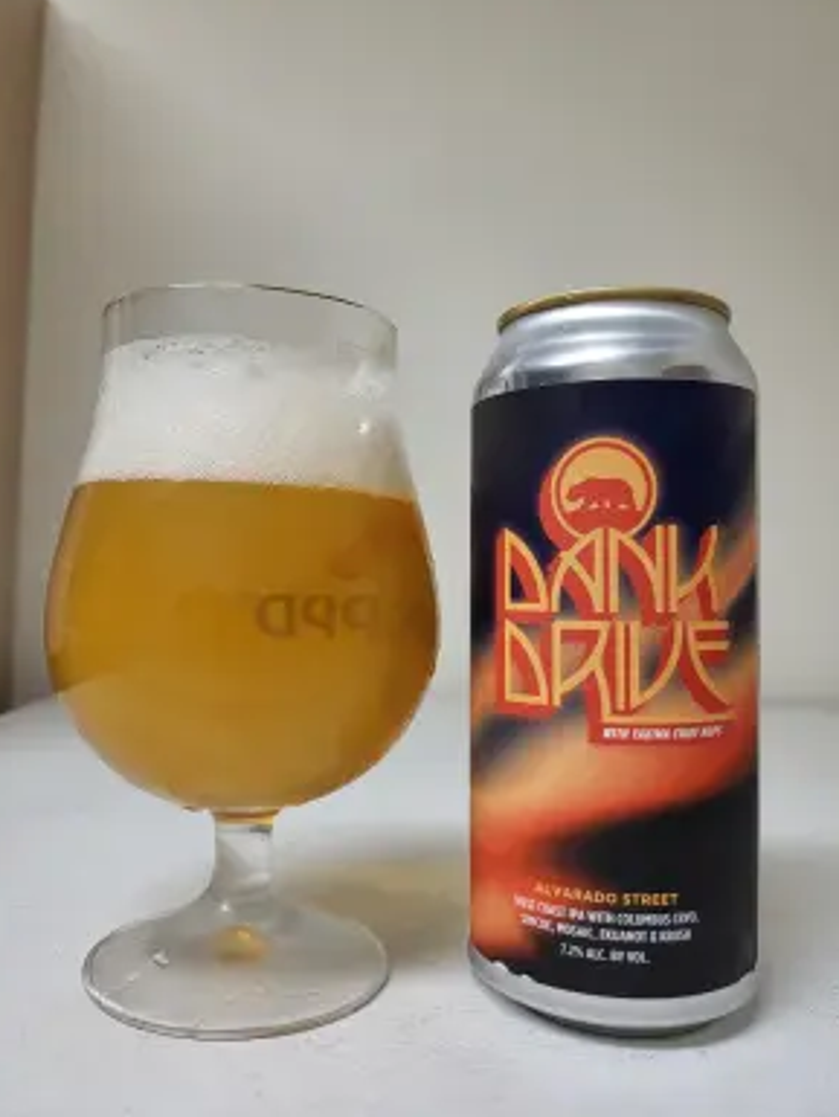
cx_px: 406
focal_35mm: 27
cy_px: 551
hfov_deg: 51.4
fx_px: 872
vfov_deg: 65.3
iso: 250
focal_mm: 5.4
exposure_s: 1/120
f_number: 1.8
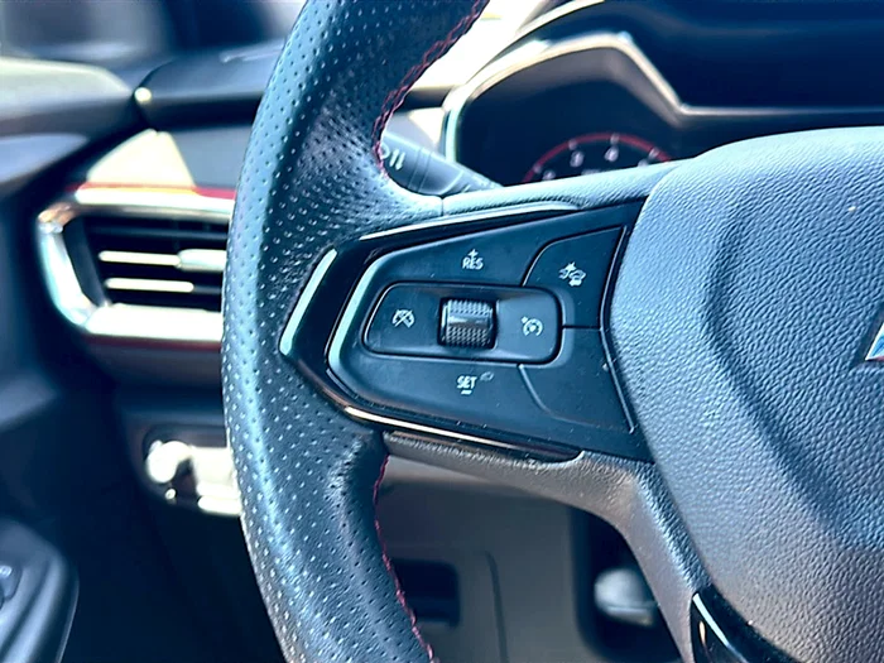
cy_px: 332
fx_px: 766
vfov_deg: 46.8
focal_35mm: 30
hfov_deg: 60.0
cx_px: 442
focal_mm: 6.86
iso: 100
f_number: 1.78
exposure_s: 1/71
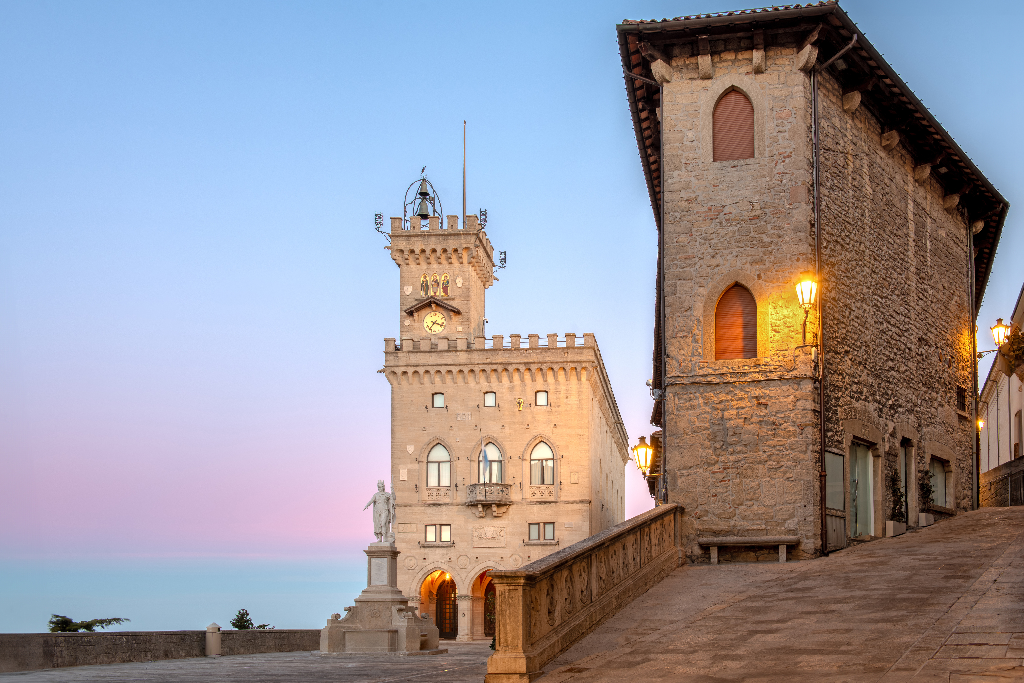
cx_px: 512
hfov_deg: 54.4
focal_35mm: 35
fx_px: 995
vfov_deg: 37.9
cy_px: 342
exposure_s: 1/1.67
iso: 64
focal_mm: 35
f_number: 11
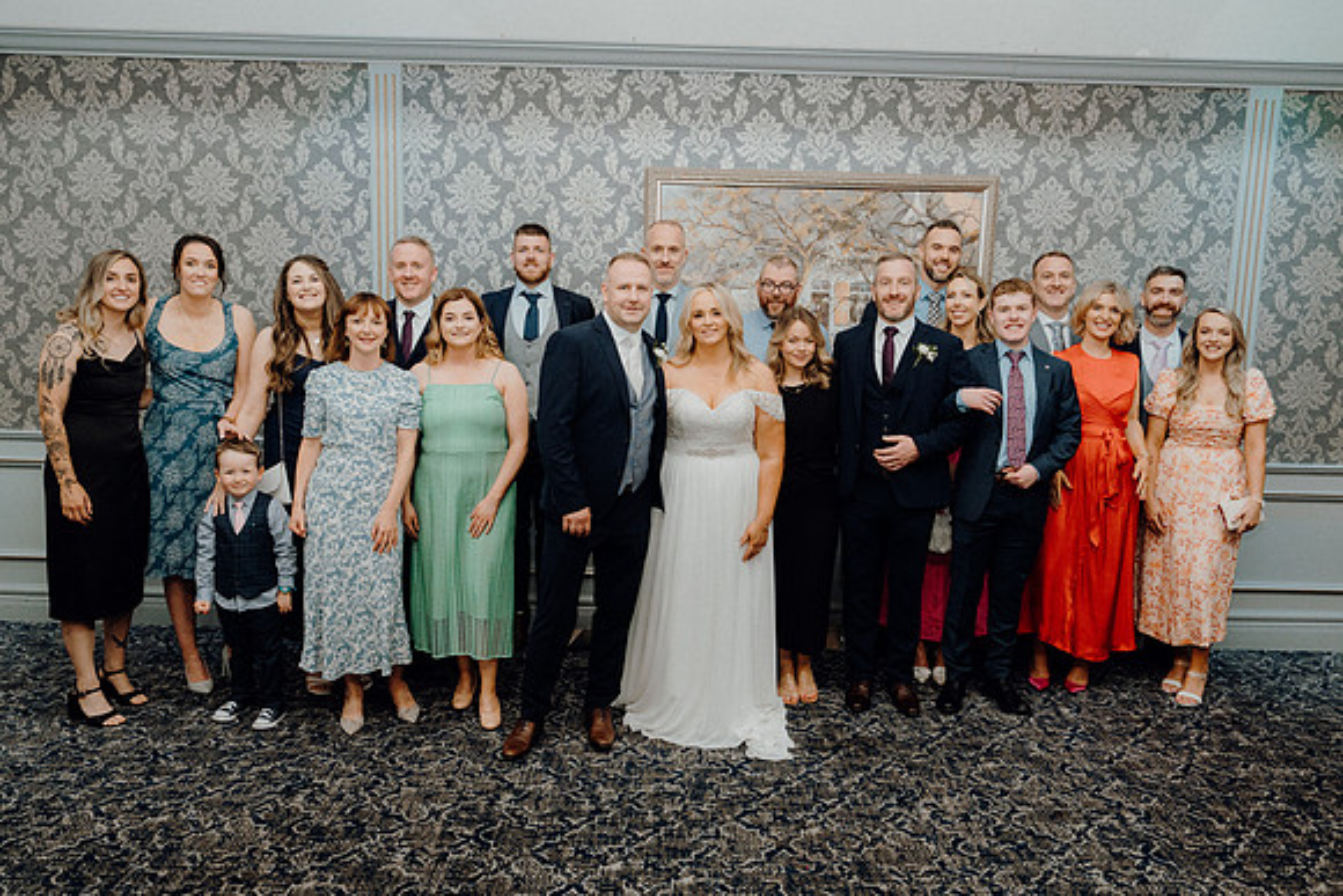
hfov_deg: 65.5
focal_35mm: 28
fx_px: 1045
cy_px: 448
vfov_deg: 46.4
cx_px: 672
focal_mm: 28
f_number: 5
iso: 2500
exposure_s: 1/160
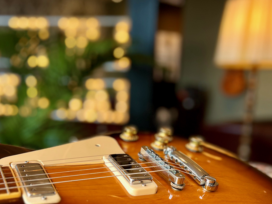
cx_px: 110
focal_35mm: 47
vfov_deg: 29.8
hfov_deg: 40.3
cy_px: 175
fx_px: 369
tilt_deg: -13.5
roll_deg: -1.3
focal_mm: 5.7
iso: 100
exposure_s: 1/50
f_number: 1.5
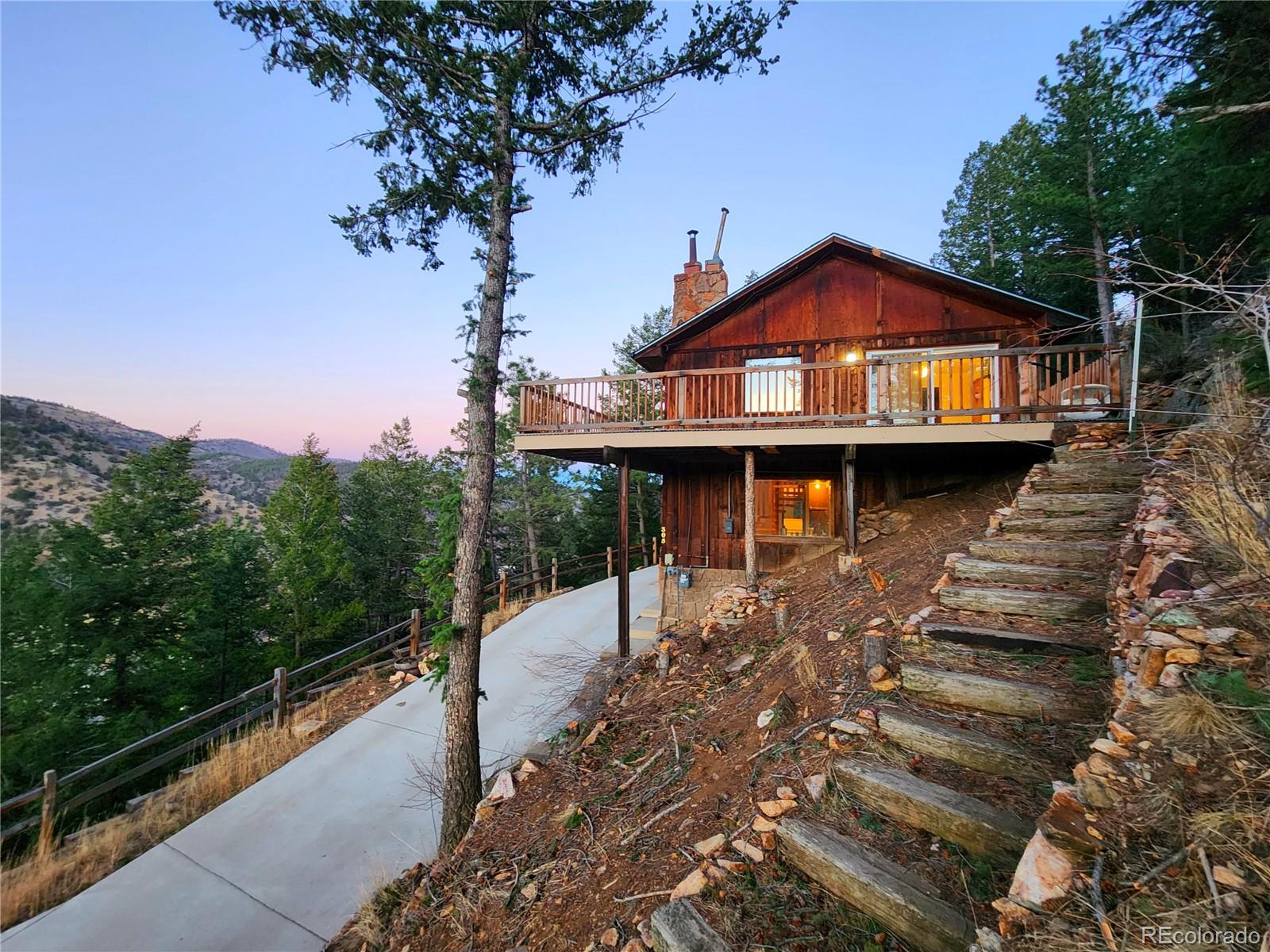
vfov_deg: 89.9
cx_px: 635
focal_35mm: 13
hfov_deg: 106.2
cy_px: 476
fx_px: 477
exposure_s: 1/60.2
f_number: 2.2
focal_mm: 2.2
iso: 250
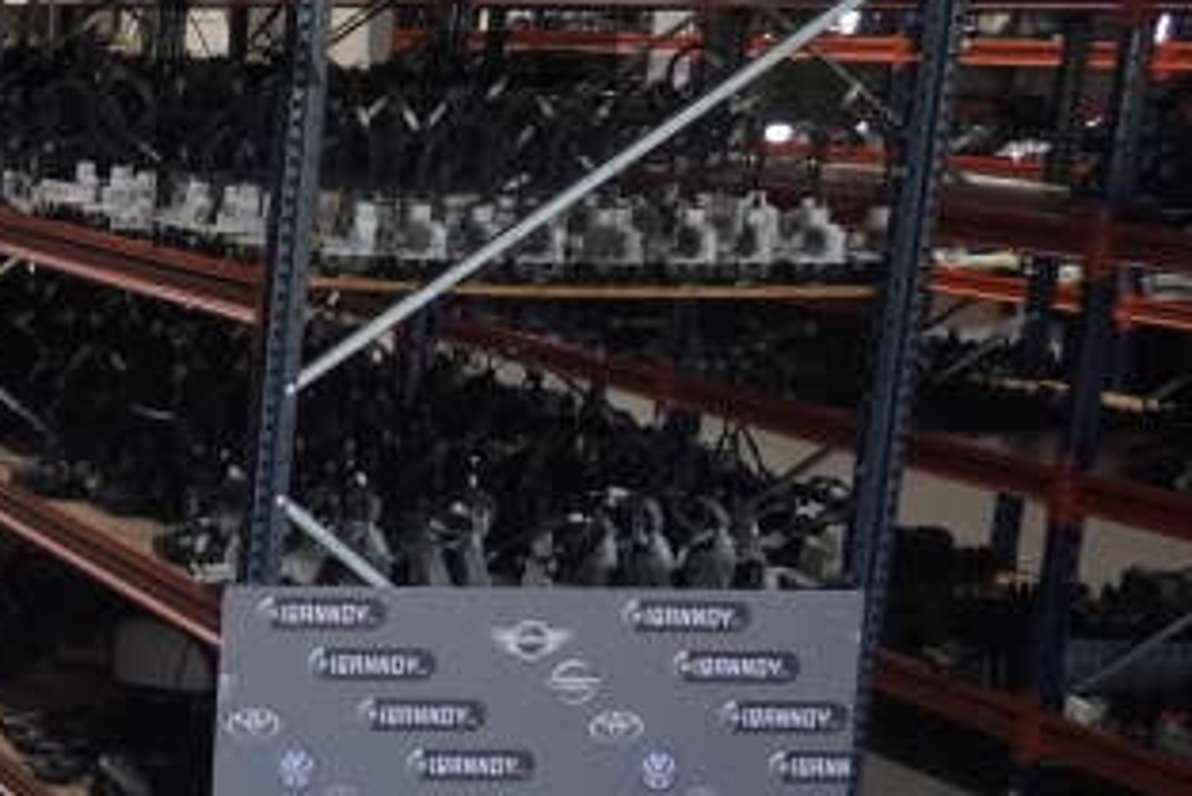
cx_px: -826
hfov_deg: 16.1
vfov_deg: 12.0
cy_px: 1065
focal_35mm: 111
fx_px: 3669
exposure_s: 1/160
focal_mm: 21
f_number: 4
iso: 1000
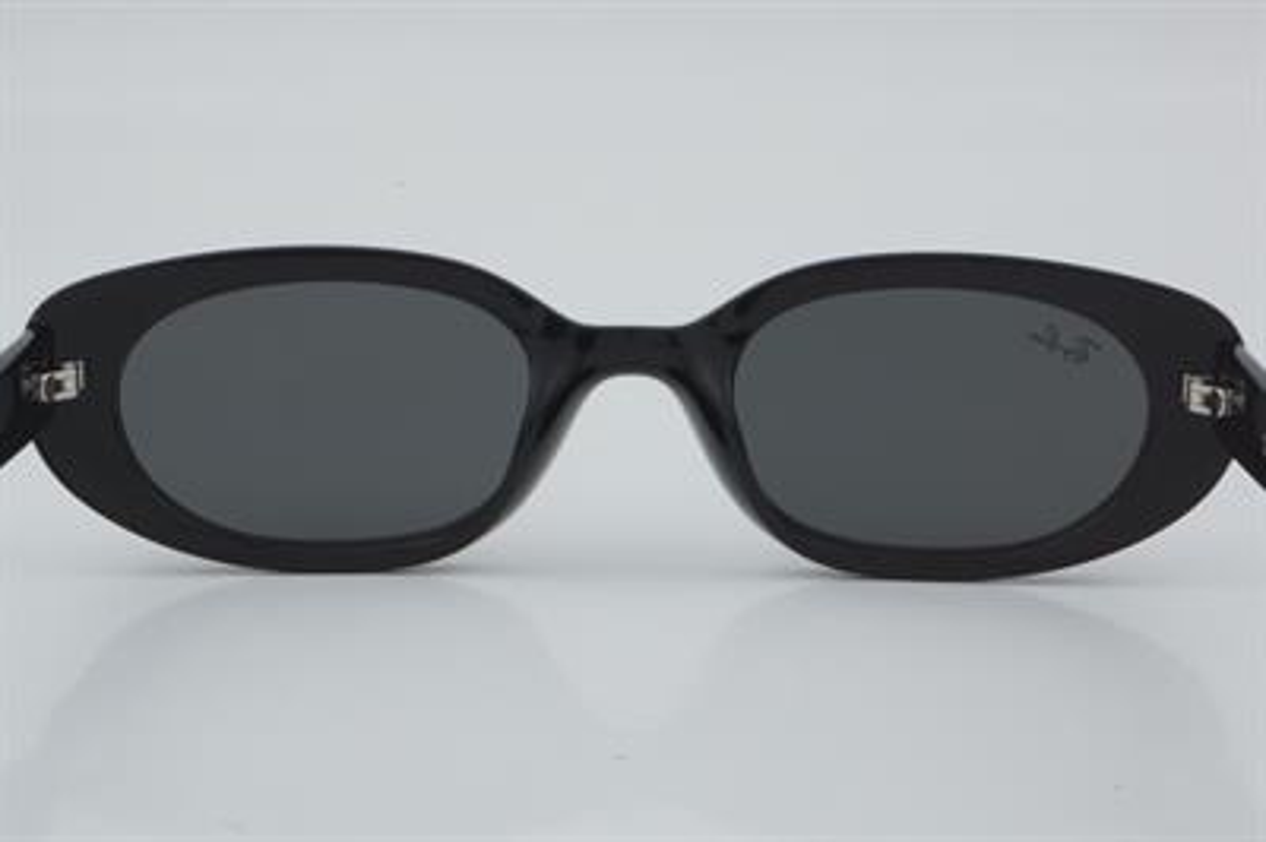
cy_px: 421
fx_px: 2899
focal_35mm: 82
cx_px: 633
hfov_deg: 24.6
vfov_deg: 16.5
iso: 100
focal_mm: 55
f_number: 29
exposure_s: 1/4
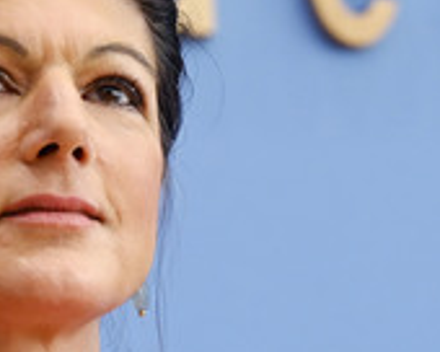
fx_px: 3894
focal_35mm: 299
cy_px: 236
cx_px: 43
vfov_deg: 5.2
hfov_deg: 6.5
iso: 2000
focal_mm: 120
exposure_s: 1/320
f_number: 7.1
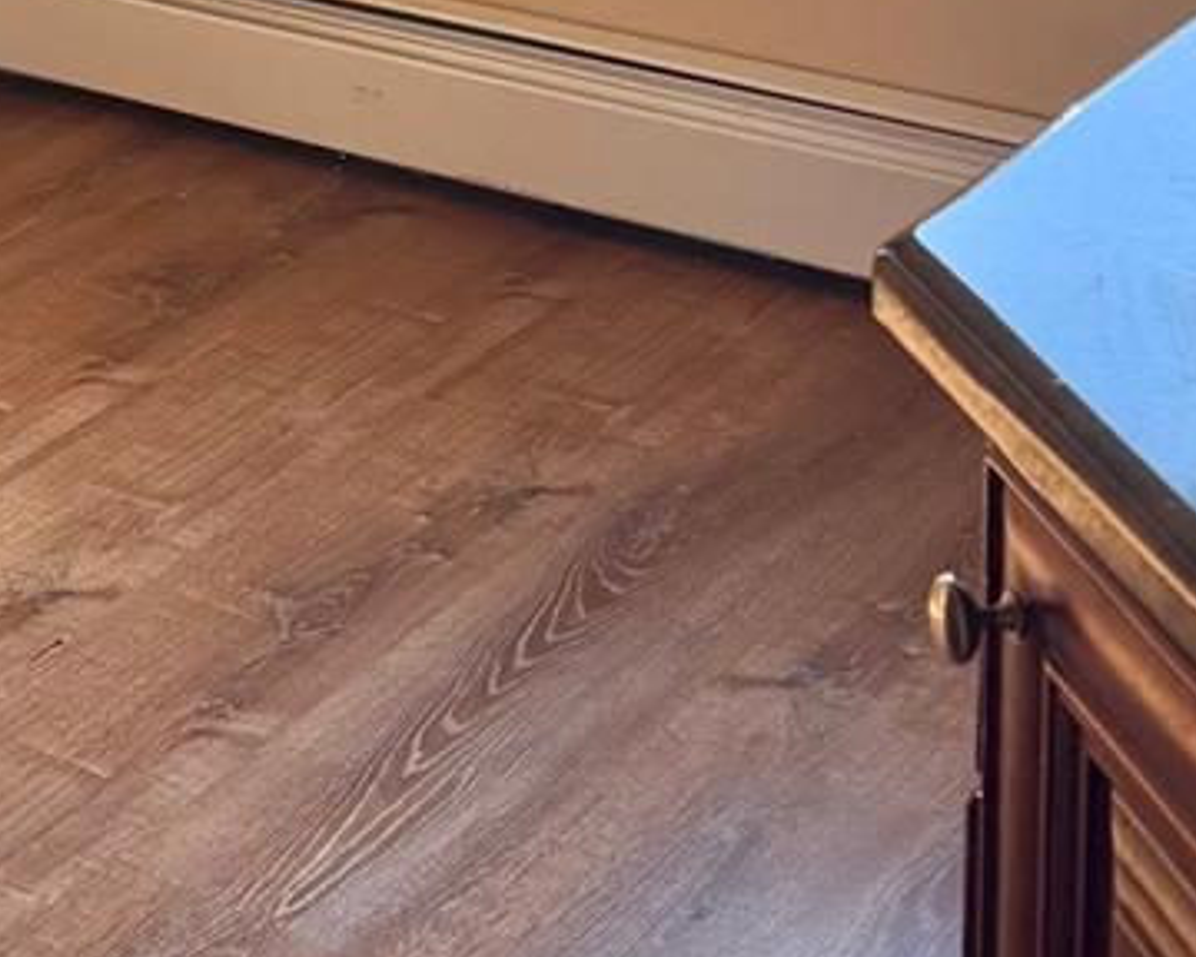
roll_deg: +3.7
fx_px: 3540
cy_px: -259
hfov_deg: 18.3
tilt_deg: -14.8
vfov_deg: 14.8
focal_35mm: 100
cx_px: -186
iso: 125
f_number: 1.78
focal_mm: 6.76
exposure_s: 1/184
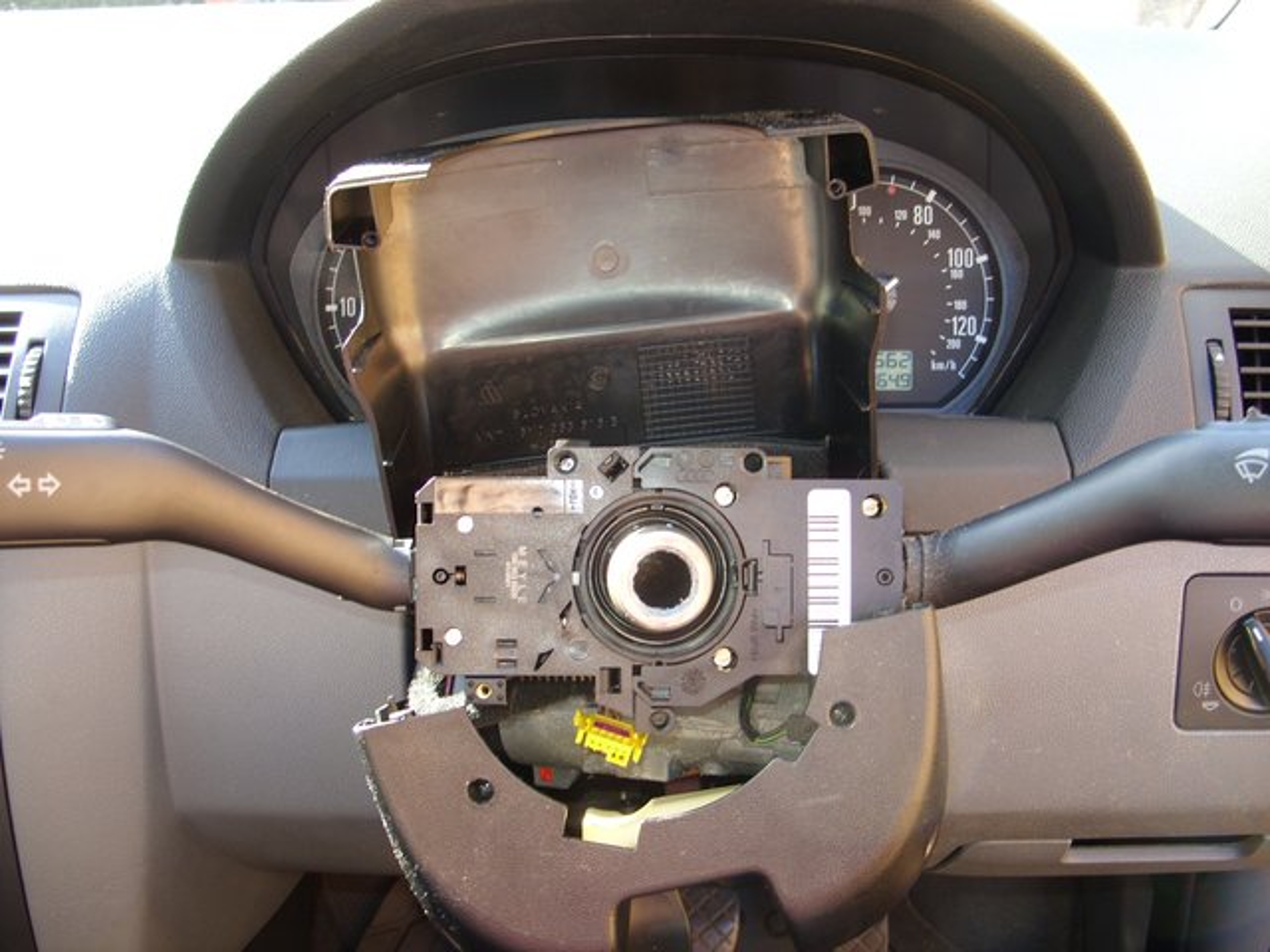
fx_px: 1394
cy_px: 476
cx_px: 635
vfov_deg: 37.7
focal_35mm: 38
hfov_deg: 49.0
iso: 50
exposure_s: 1/30
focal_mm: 7.8
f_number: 2.8
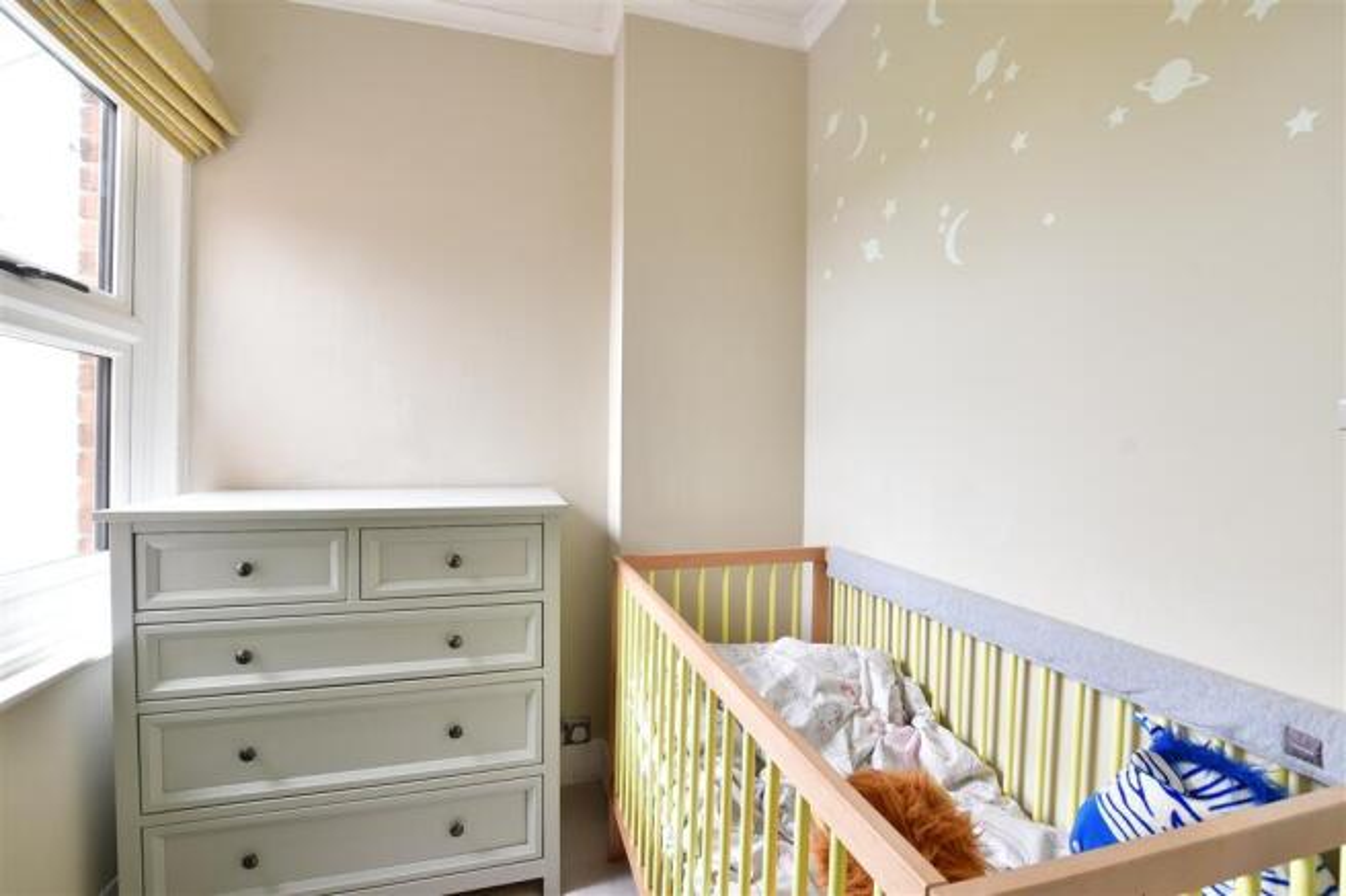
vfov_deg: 77.3
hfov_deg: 100.4
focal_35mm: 15
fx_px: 561
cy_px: 448
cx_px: 673
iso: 200
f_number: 8
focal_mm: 10
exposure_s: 1/5
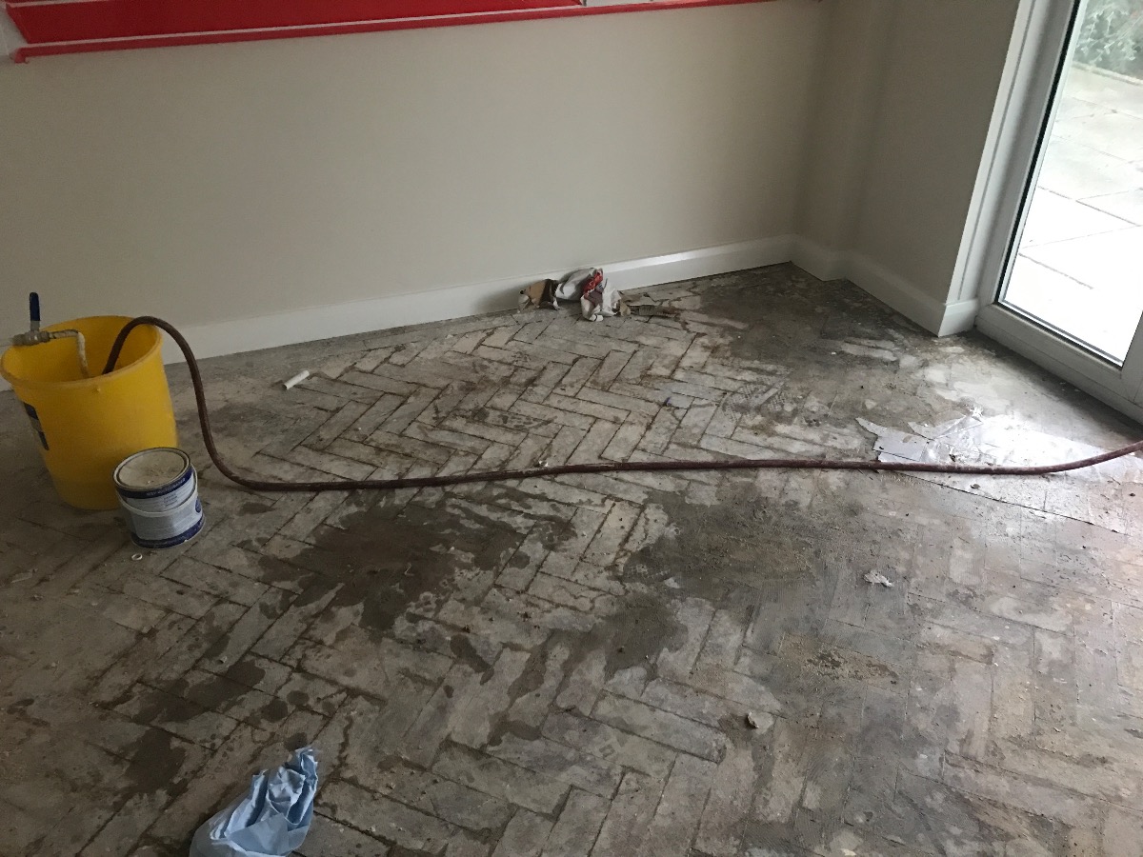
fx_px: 925
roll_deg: +0.1
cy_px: 428
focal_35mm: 28
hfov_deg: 63.4
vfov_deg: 49.7
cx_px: 572
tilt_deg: -32.2
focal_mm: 3.99
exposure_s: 1/14
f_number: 1.8
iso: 100
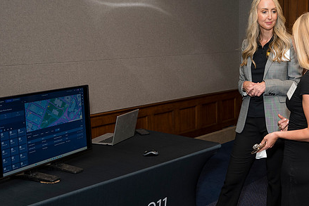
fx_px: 352
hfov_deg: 47.2
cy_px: 124
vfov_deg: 32.6
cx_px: 179
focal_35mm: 41
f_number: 5
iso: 800
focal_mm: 31
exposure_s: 1/125
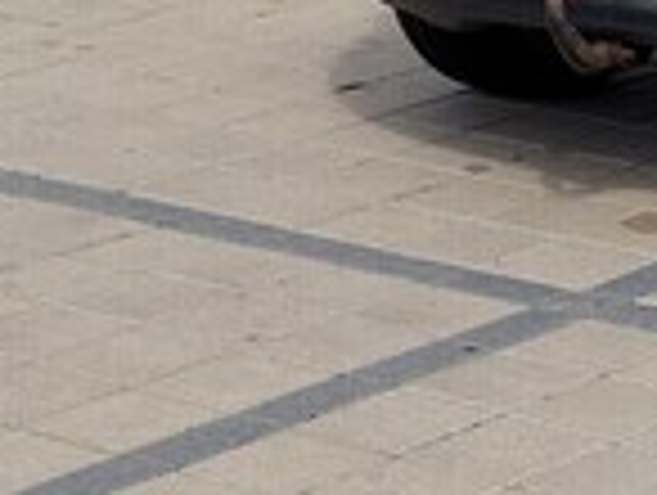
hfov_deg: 17.0
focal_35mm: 98
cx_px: 1134
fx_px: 1863
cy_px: -371
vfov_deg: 13.7
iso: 40
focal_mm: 5.4
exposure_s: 1/2192
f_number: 1.8
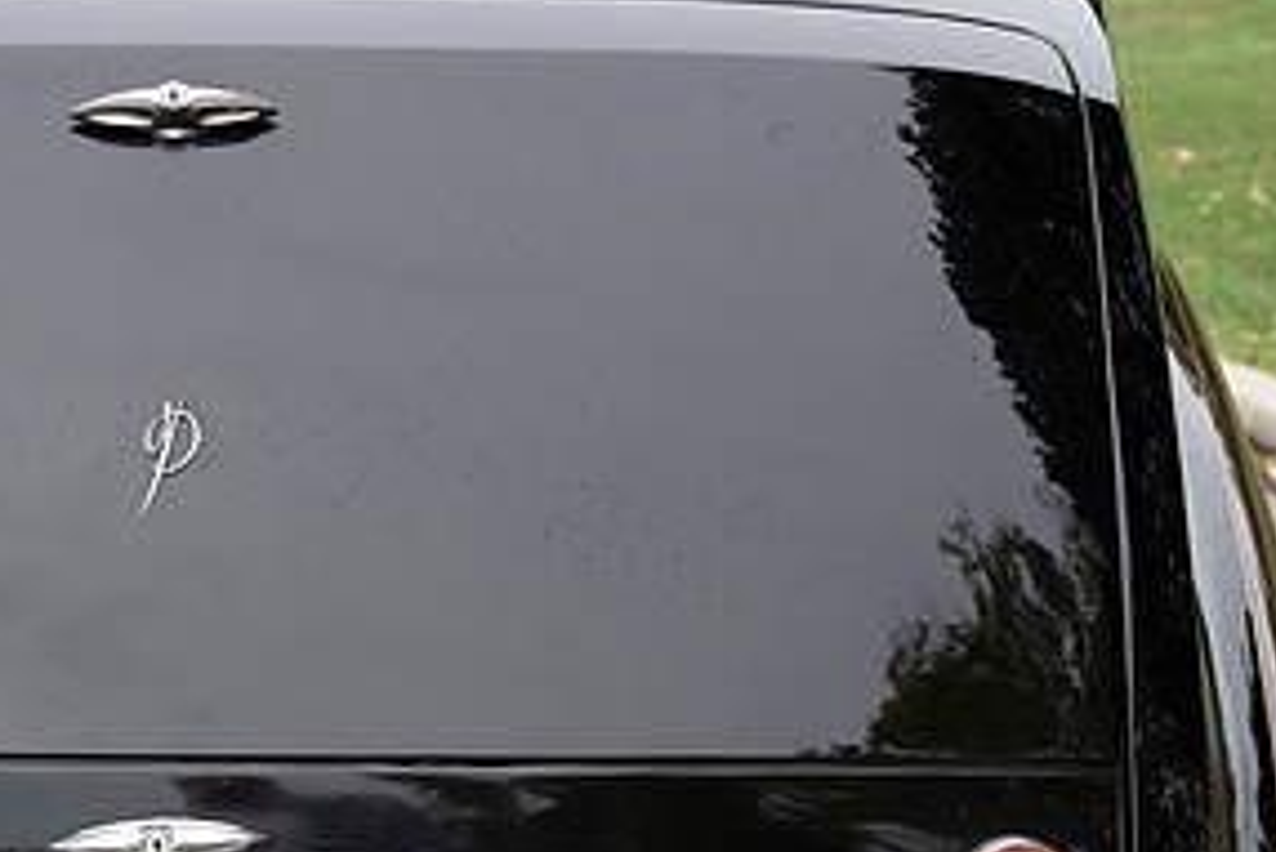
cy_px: 587
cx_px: 196
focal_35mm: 102
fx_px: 3617
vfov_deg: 13.4
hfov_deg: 19.7
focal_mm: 49
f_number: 5.6
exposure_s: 1/200
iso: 200
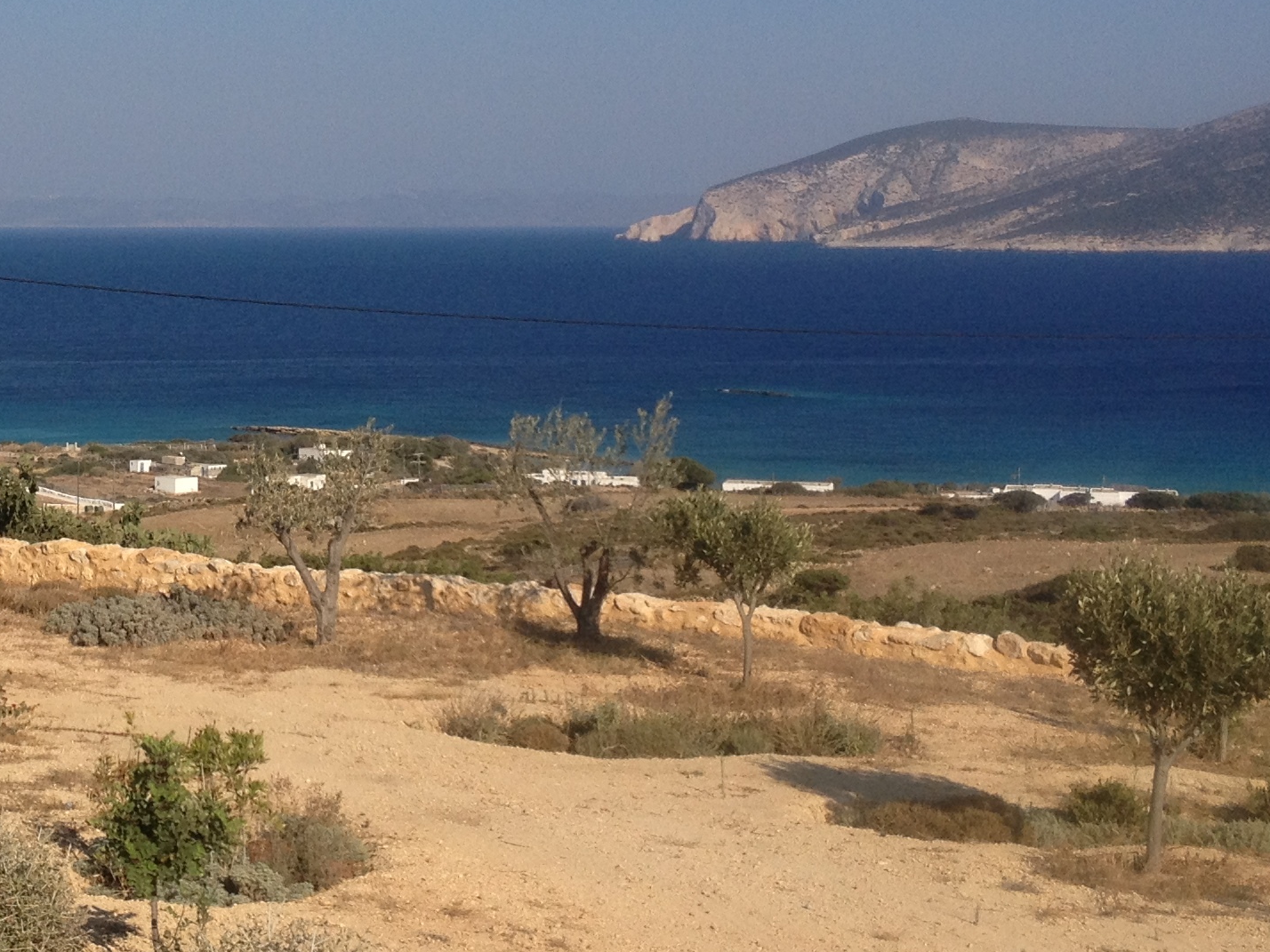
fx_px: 2935
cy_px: 244
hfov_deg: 24.0
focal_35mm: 80
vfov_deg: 18.3
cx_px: 219
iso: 50
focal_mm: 4.28
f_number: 2.4
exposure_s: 1/2404
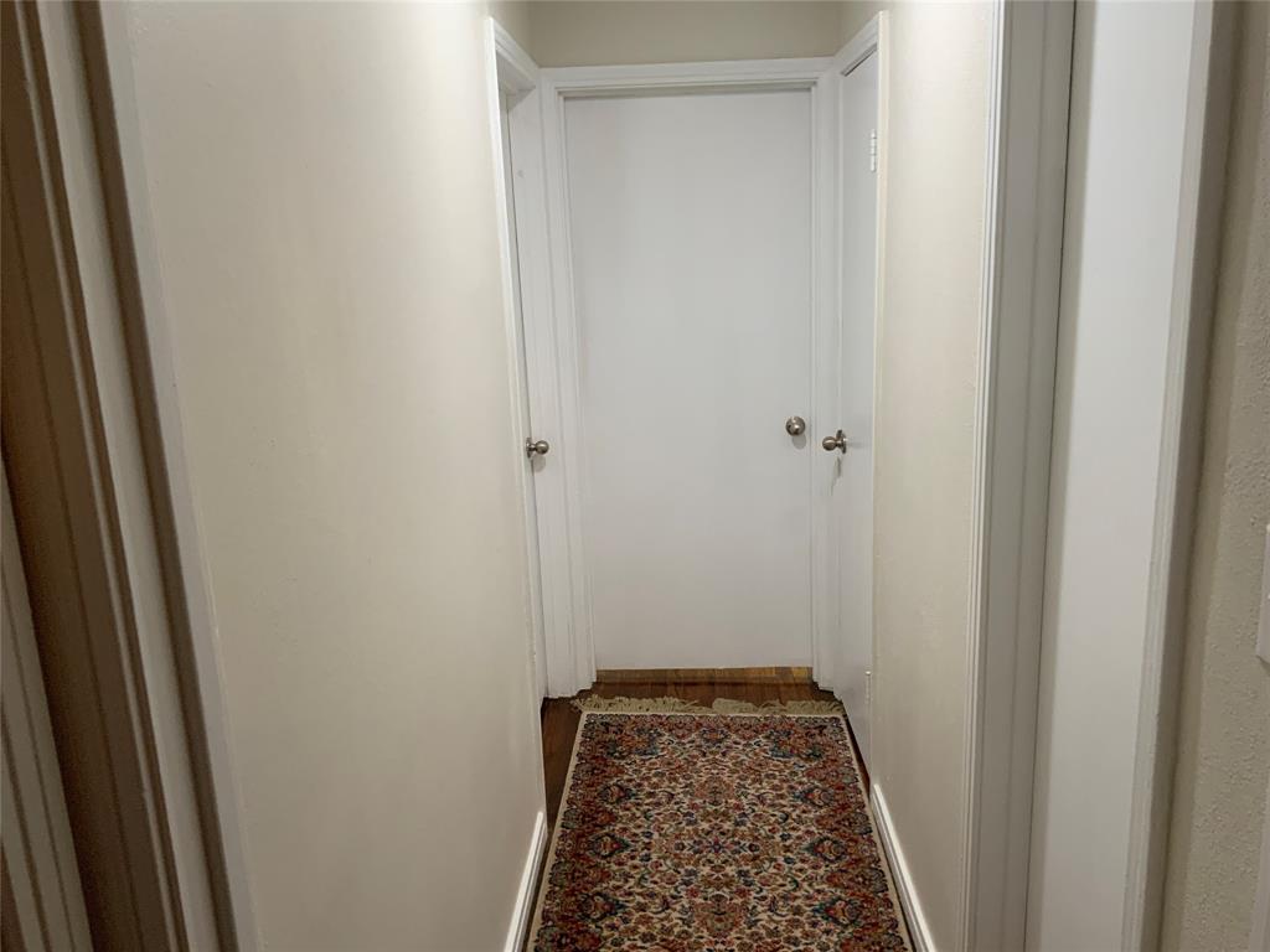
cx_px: 635
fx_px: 1064
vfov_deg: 48.2
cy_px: 476
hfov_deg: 61.7
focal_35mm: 29
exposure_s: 1/60
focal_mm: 3
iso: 80
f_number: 1.8
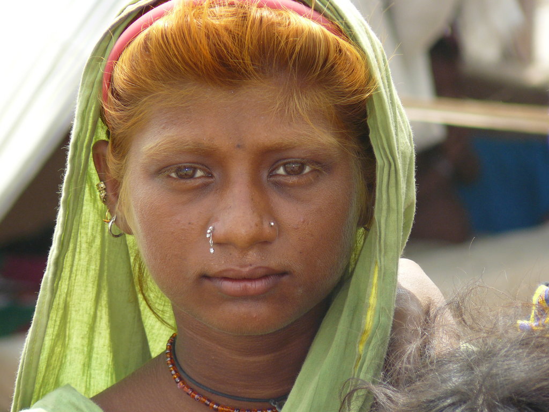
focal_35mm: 432
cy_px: 206
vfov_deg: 3.4
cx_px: 274
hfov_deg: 4.6
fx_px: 6851
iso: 100
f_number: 4
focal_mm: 72
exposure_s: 1/250
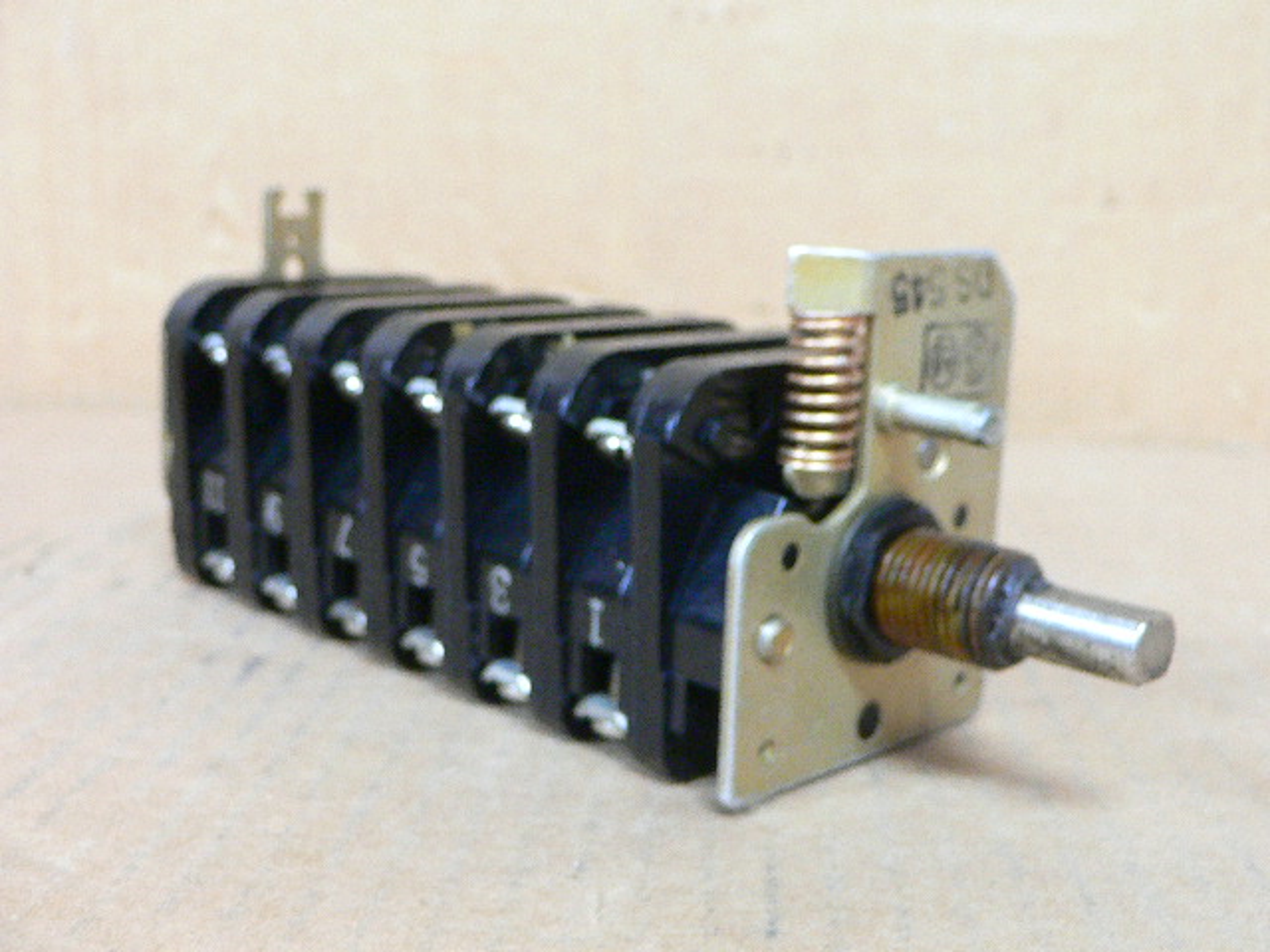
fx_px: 1651
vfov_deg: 32.2
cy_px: 476
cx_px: 635
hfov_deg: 42.1
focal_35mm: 45
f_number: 2.8
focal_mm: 5.9
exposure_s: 1/5
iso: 200
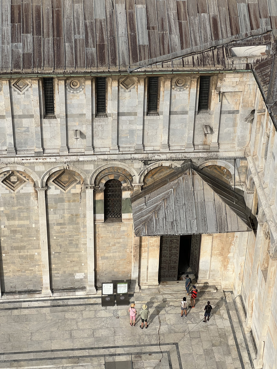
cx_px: 138
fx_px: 822
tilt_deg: -34.7
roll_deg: -0.7
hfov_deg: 19.1
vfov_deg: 25.3
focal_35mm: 77
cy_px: 184
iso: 32
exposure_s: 1/1206
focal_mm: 9
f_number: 2.8
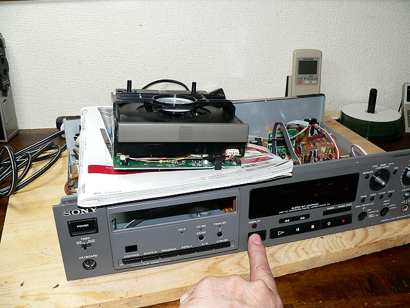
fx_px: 426
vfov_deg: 39.7
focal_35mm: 36
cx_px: 205
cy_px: 154
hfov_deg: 51.4
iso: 200
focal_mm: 6
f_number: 2.8
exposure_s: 1/60
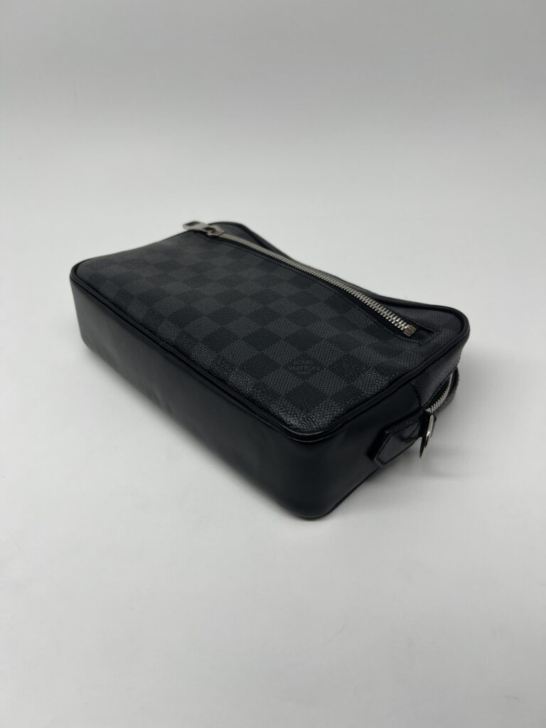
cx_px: 273
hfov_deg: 53.1
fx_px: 547
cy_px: 364
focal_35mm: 26
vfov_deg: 67.3
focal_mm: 5.7
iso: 40
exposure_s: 1/180
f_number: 1.5
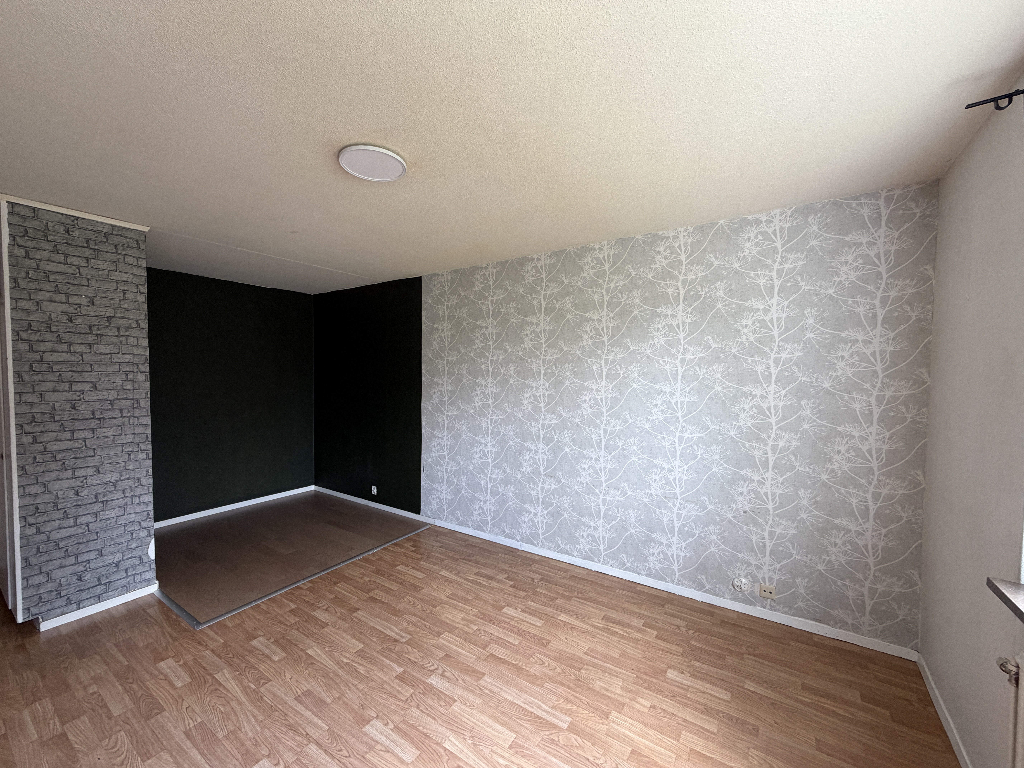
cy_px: 384
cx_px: 512
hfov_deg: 102.1
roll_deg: +0.1
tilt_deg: -1.5
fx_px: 414
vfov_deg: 85.7
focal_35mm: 14
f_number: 2.2
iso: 160
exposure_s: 1/121
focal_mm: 2.22
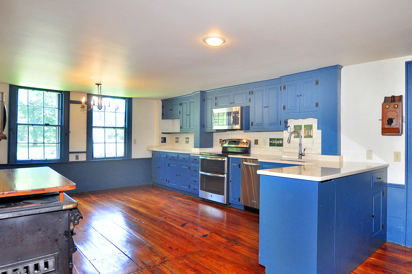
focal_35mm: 22
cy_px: 133
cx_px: 225
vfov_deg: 57.1
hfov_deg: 78.4
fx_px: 251
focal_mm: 10
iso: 800
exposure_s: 1/125
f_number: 4
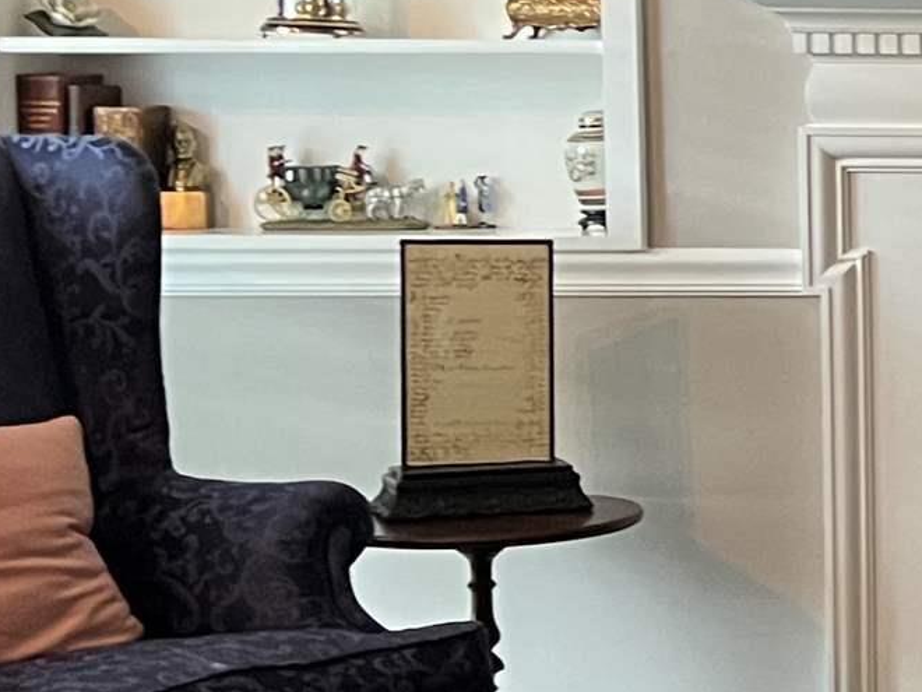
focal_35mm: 121
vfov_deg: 12.2
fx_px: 3223
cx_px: 1439
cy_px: 361
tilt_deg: -6.9
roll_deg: -0.6
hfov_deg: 14.9
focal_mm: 5.7
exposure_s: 1/60
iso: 400
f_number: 1.5
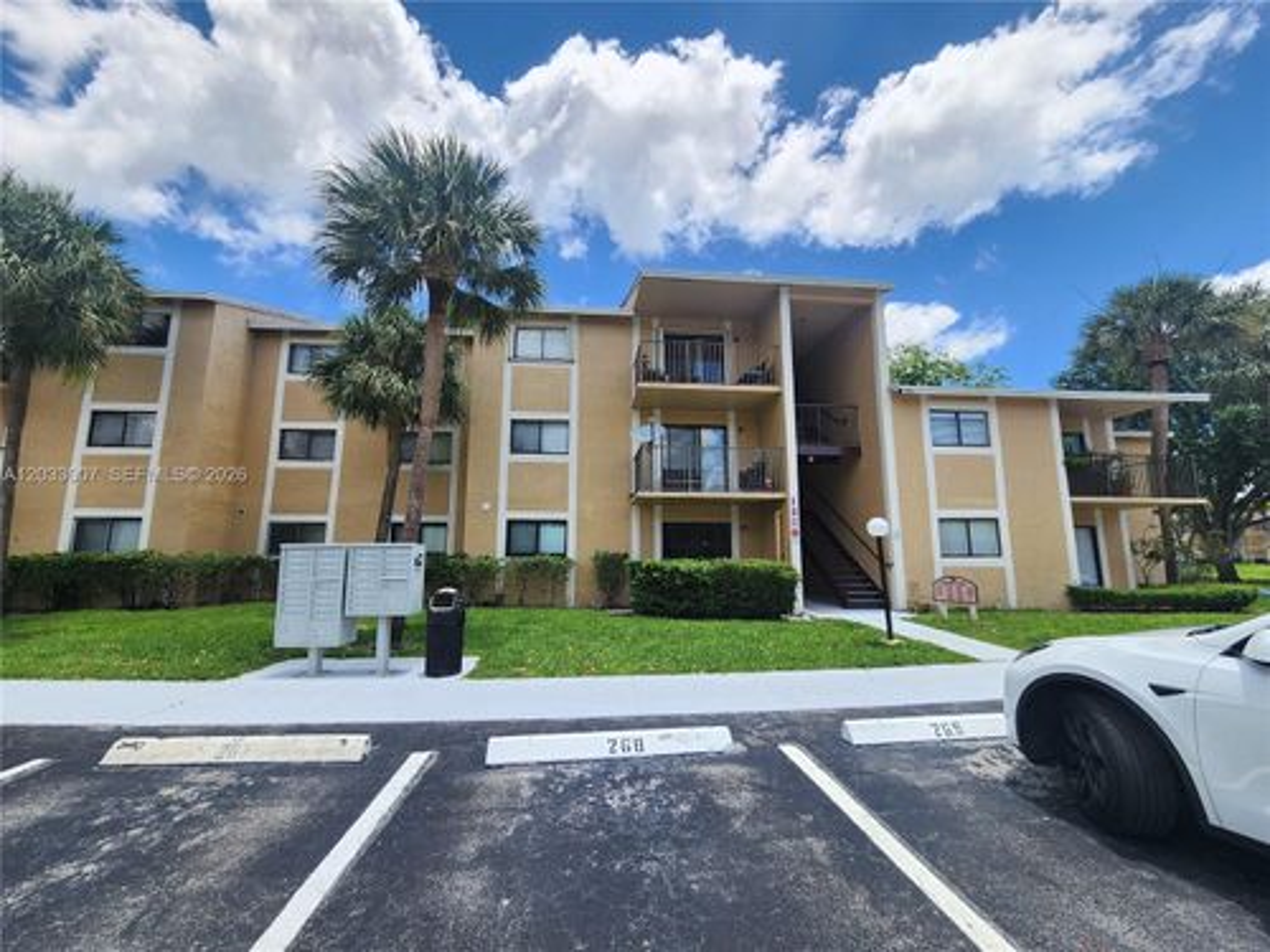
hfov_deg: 106.2
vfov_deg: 89.9
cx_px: 635
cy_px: 476
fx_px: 477
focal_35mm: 13
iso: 50
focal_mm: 2.2
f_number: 2.2
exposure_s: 1/1047
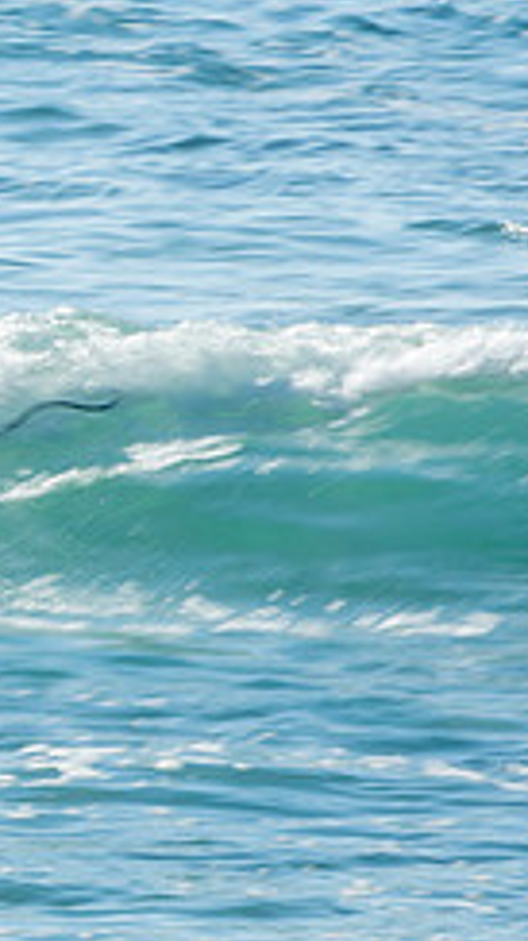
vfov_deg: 1.8
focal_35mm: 1194
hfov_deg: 1.0
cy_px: 264
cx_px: -455
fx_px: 29759
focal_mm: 320
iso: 100
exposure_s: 1/30
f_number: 25
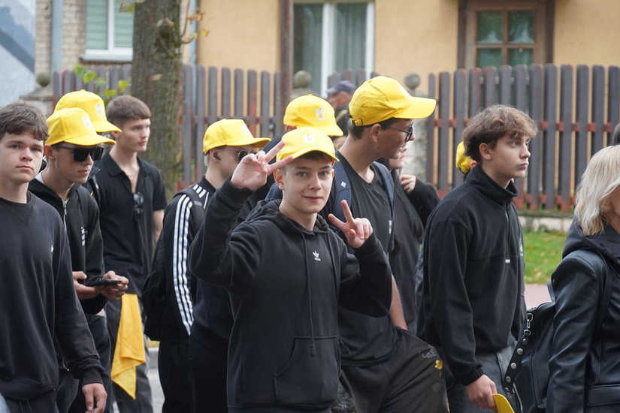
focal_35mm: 123
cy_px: 206
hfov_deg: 16.7
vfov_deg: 11.1
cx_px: 310
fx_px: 2118
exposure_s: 1/160
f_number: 5.6
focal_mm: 82
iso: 2000
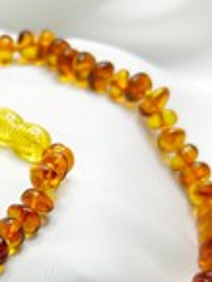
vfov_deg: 14.3
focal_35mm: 137
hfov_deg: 10.6
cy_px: 230
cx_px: -60
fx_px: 1117
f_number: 1.78
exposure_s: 1/50
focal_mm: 6.76
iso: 50
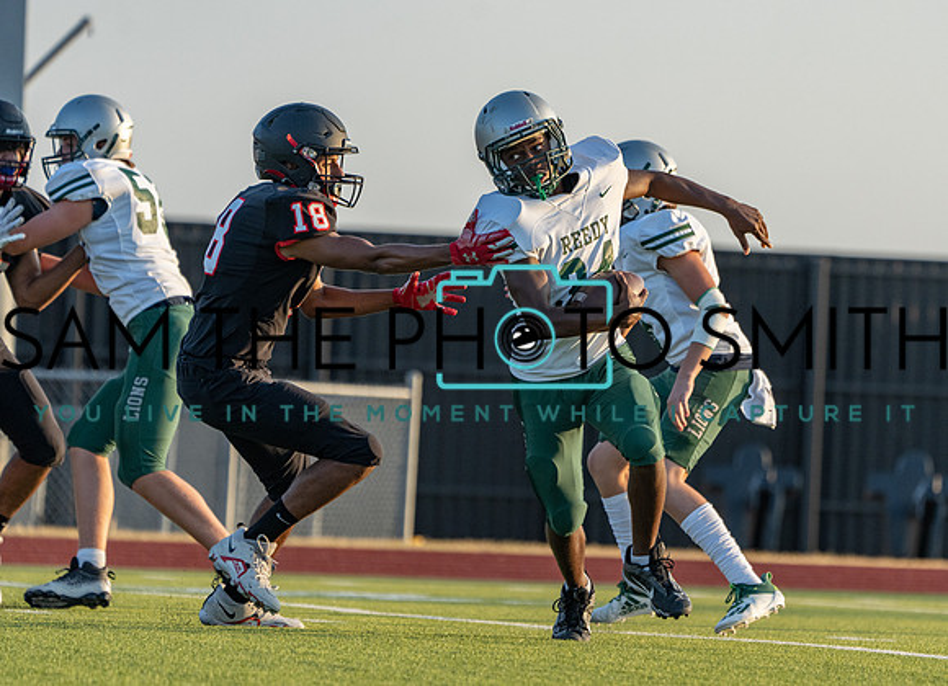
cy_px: 414
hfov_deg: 5.3
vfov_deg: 3.8
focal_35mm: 379
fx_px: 10255
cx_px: 622
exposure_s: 1/1250
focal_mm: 297
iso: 800
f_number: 5.6
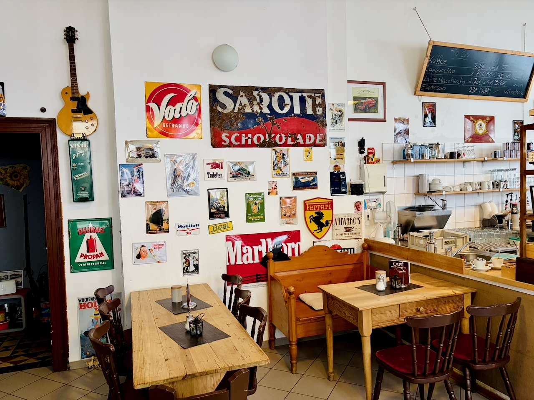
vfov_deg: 53.1
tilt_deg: -1.6
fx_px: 401
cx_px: 267
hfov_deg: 67.3
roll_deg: +1.6
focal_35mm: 26
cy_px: 200
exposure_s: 1/50
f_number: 1.6
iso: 200
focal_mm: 5.96
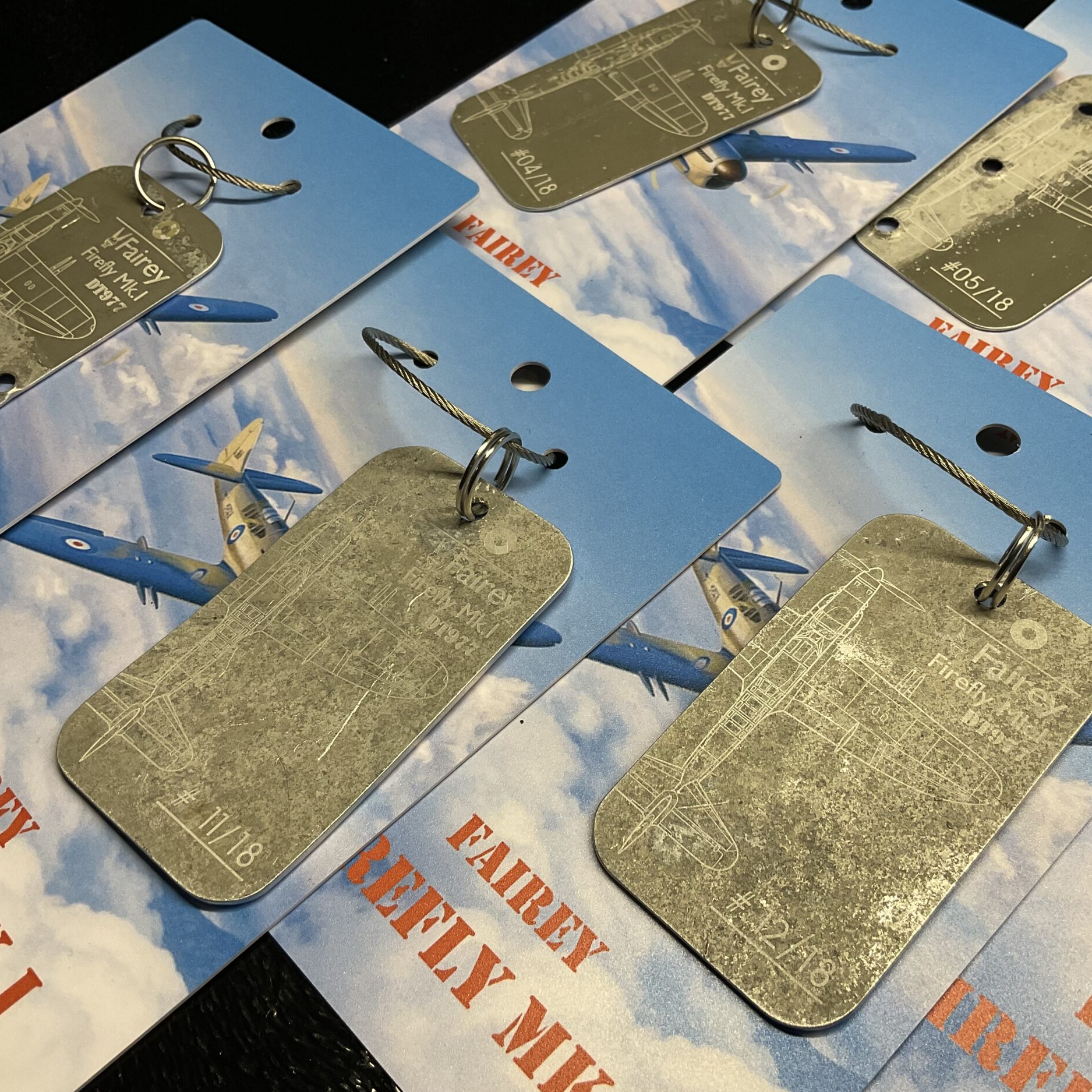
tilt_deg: -52.1
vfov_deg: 47.2
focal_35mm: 35
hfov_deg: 47.1
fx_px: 1249
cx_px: 623
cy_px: 550
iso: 50
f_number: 1.8
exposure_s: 1/100
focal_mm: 3
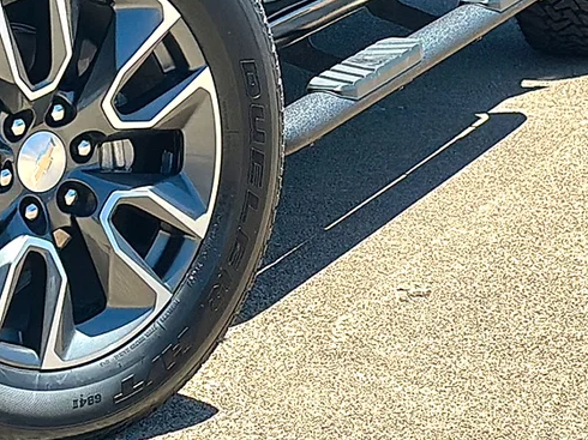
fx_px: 2428
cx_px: 236
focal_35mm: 143
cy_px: 164
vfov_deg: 10.4
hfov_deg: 13.8
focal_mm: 6.86
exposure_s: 1/3279
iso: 64
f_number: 1.78
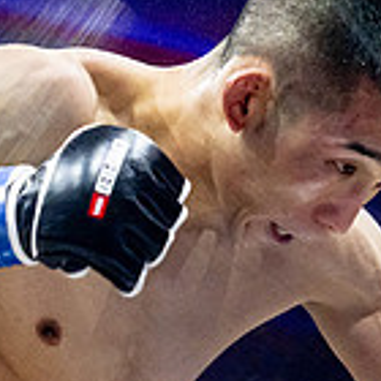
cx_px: 605
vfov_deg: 6.4
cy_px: 446
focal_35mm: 272
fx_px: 3387
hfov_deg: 6.3
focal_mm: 63
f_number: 2.8
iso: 3200
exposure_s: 1/1250
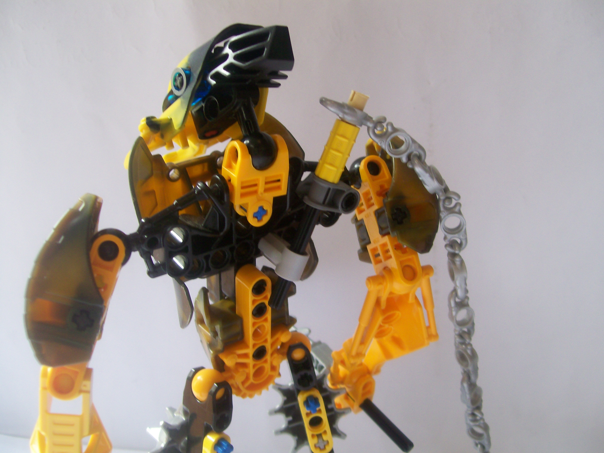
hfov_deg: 51.4
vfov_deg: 39.7
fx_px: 628
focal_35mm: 36
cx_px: 302
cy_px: 226
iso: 80
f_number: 2.7
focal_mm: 6
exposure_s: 1/39
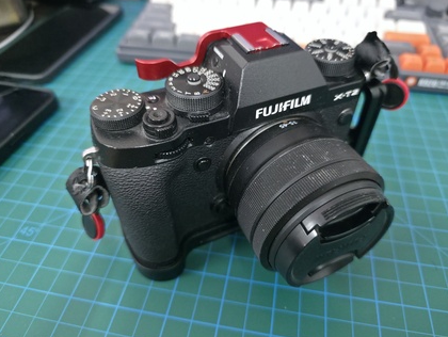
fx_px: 324
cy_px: 166
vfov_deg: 55.0
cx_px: 233
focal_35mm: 25
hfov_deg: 69.3
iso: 1000
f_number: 1.7
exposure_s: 1/24
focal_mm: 6.3
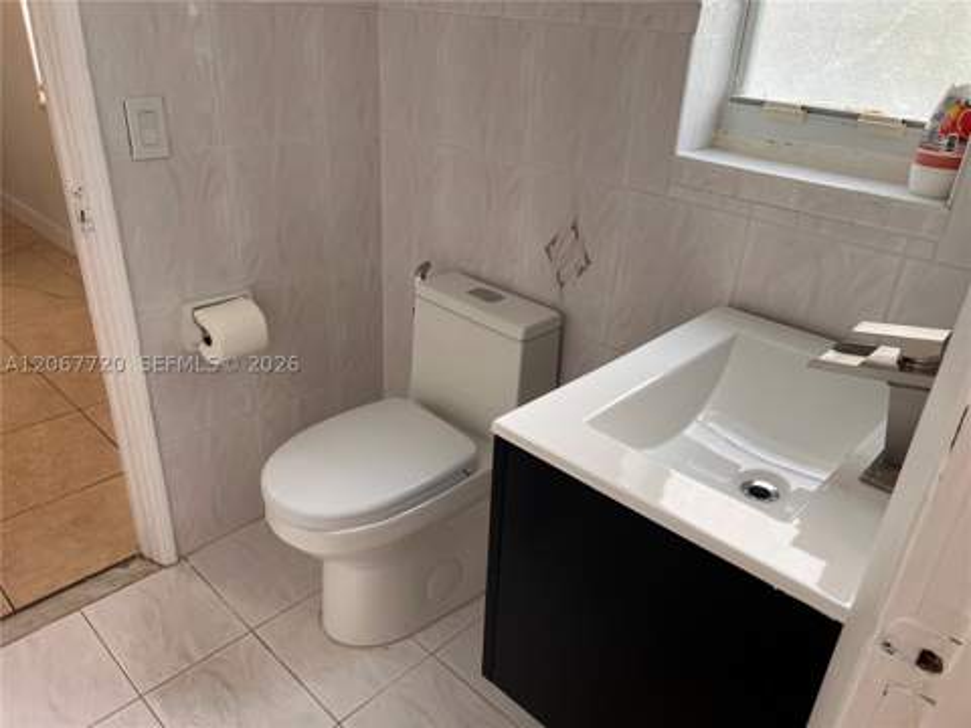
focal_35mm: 26
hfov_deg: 67.3
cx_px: 486
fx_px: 729
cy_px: 364
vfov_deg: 53.1
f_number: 1.5
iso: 80
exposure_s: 1/121
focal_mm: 5.7
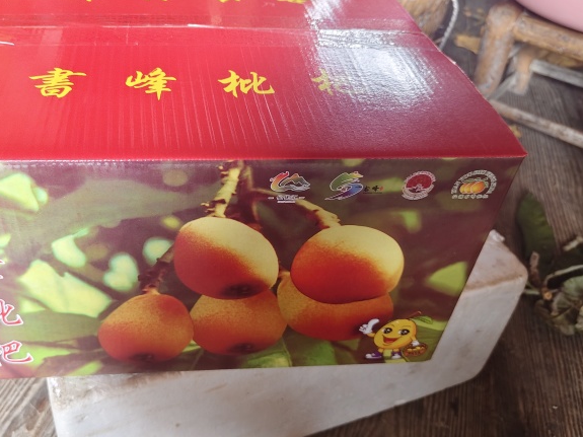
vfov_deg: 44.0
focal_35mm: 32
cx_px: 215
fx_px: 539
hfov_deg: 56.1
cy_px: 190
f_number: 1.88
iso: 614
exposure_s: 1/50
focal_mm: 5.56
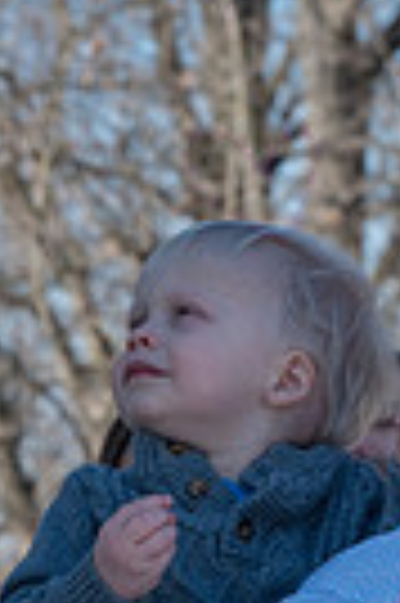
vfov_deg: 5.1
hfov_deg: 3.4
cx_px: 270
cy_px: 585
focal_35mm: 403
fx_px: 6734
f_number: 11
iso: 400
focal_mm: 120
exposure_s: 1/320
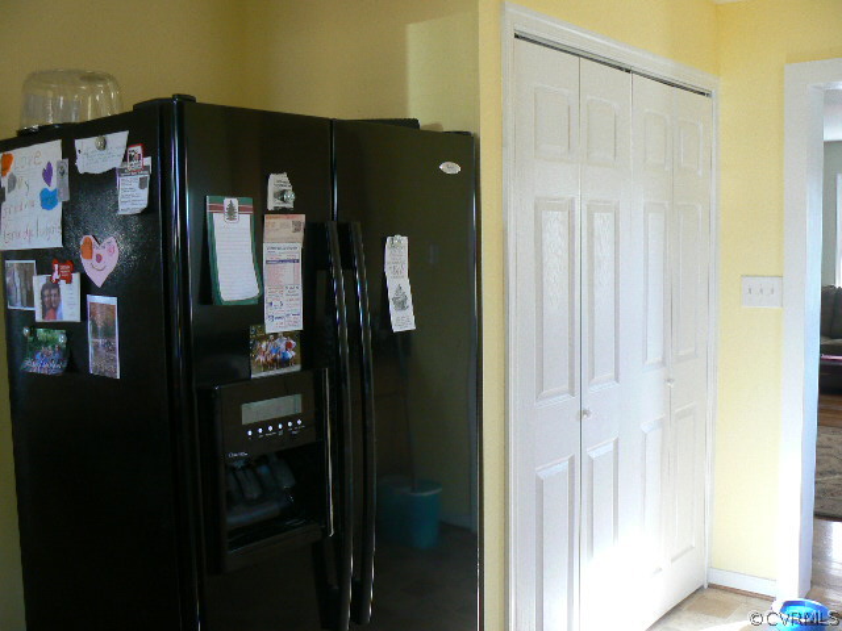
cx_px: 421
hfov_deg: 51.4
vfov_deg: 39.7
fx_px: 876
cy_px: 316
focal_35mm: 36
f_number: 2.8
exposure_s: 1/30
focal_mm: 6
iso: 125
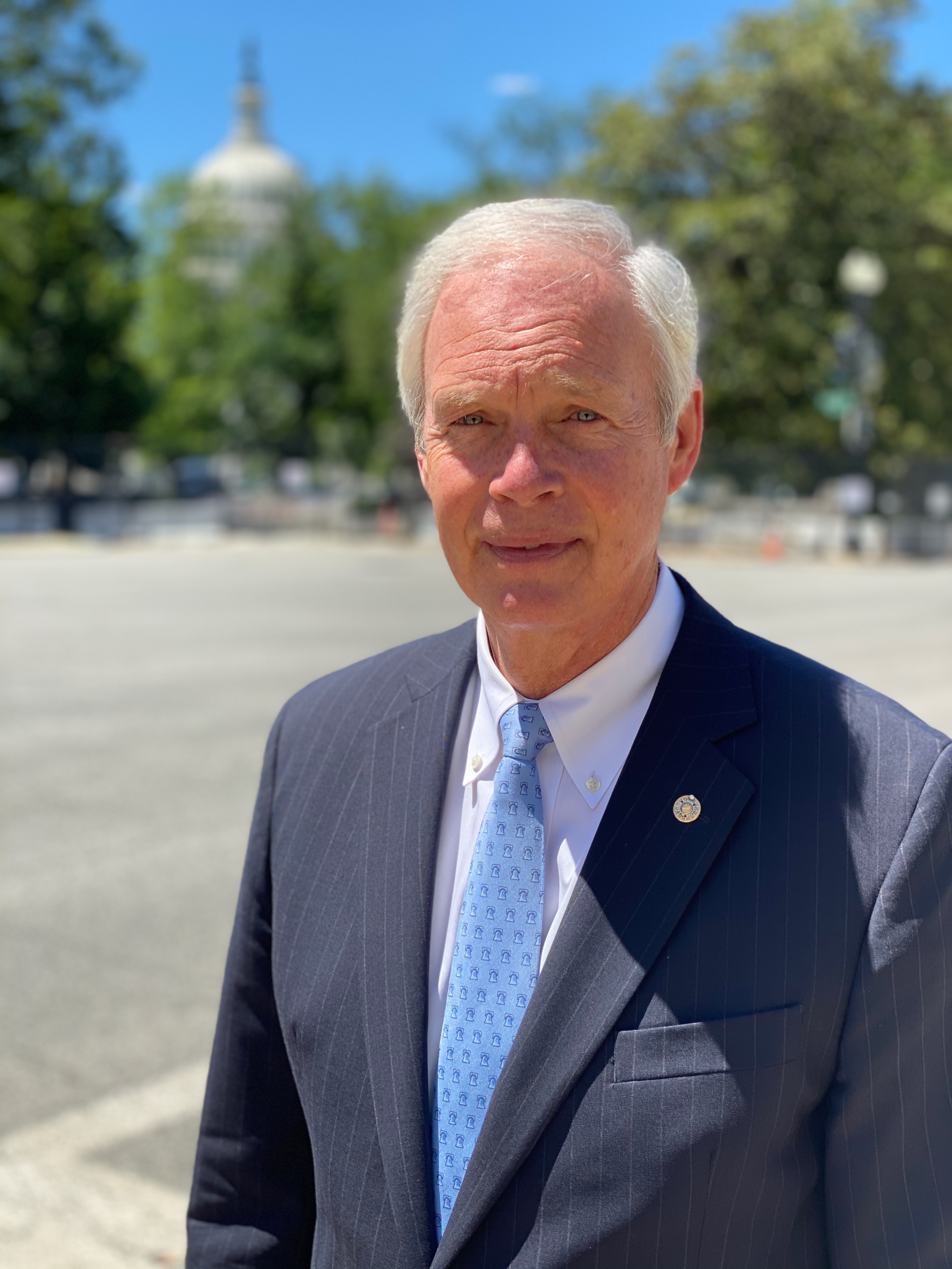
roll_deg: -0.2
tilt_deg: -3.1
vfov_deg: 36.8
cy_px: 634
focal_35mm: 52
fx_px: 1907
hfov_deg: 28.0
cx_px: 476
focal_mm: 6
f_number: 2
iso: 20
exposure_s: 1/786
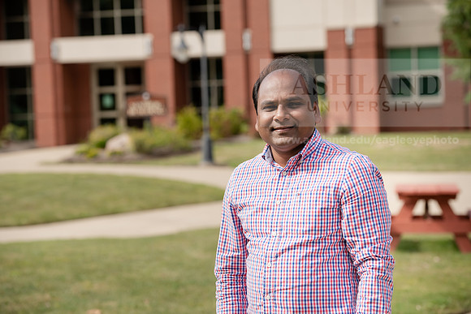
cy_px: 157
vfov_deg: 11.4
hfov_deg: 17.1
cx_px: 236
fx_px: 1570
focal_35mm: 120
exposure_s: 1/320
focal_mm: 120
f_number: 5.6
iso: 160
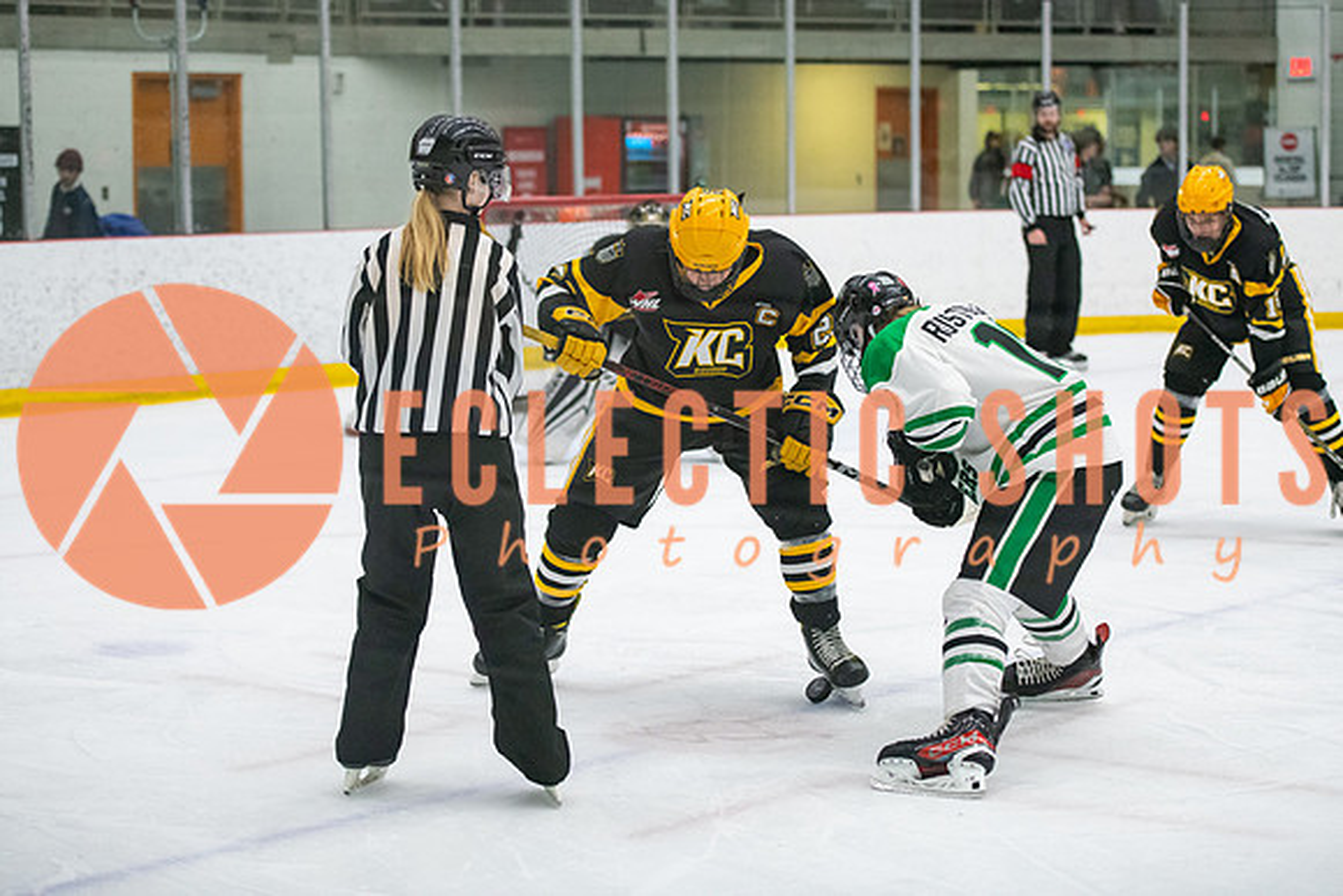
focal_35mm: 81
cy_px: 376
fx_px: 3031
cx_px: 672
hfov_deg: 25.0
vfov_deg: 16.8
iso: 4000
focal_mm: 70
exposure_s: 1/800
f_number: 2.8
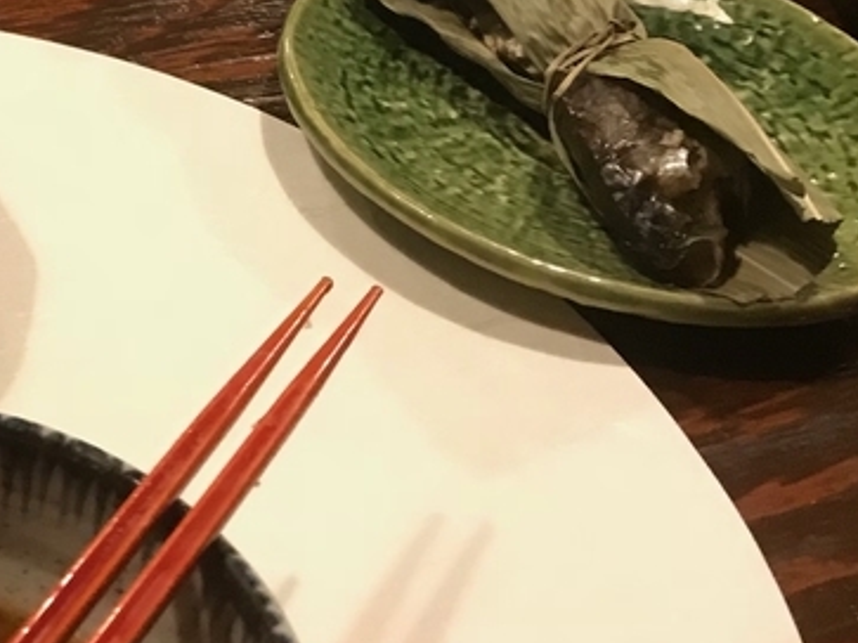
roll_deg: -0.9
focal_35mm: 79
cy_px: -21
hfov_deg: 22.1
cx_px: -269
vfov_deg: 18.1
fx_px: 1957
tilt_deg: -32.6
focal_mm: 3.99
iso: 100
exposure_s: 1/13
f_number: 1.8
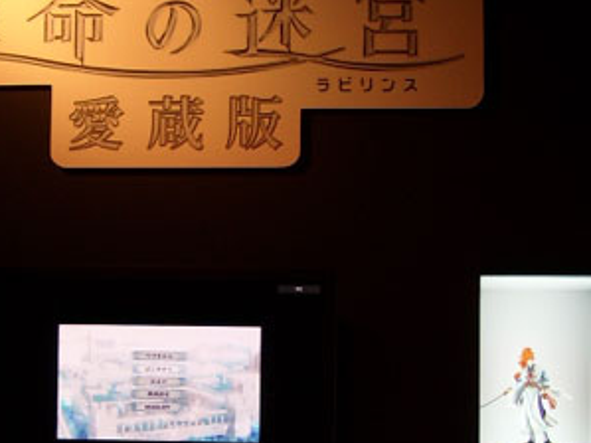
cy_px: 119
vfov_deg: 24.6
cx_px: 188
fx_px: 1007
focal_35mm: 59
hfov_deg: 32.4
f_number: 2.8
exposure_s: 1/30
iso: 64
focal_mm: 5.7
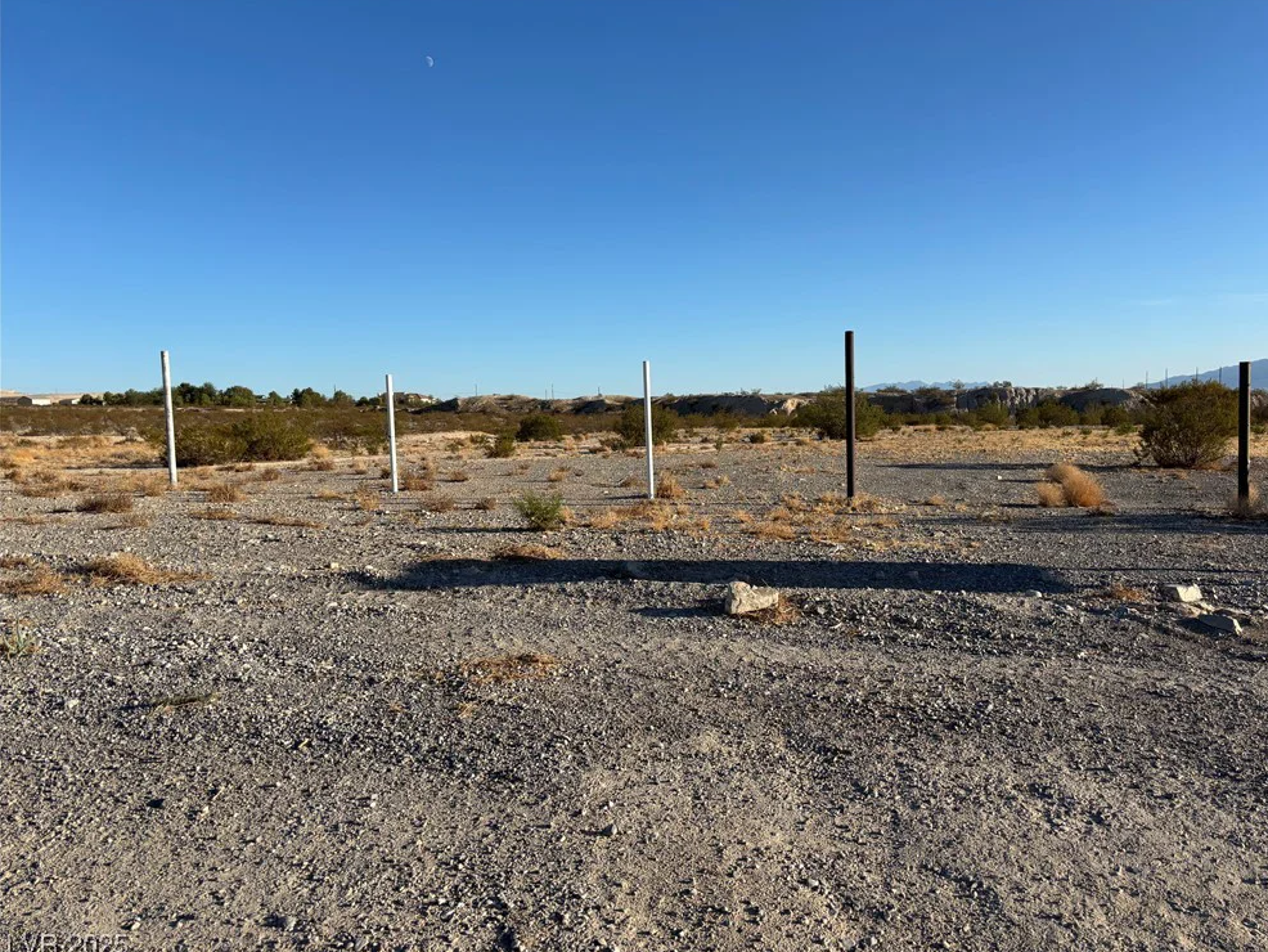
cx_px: 657
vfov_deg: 51.4
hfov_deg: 65.3
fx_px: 989
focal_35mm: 27
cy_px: 480
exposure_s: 1/3106
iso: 50
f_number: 1.6
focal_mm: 5.96
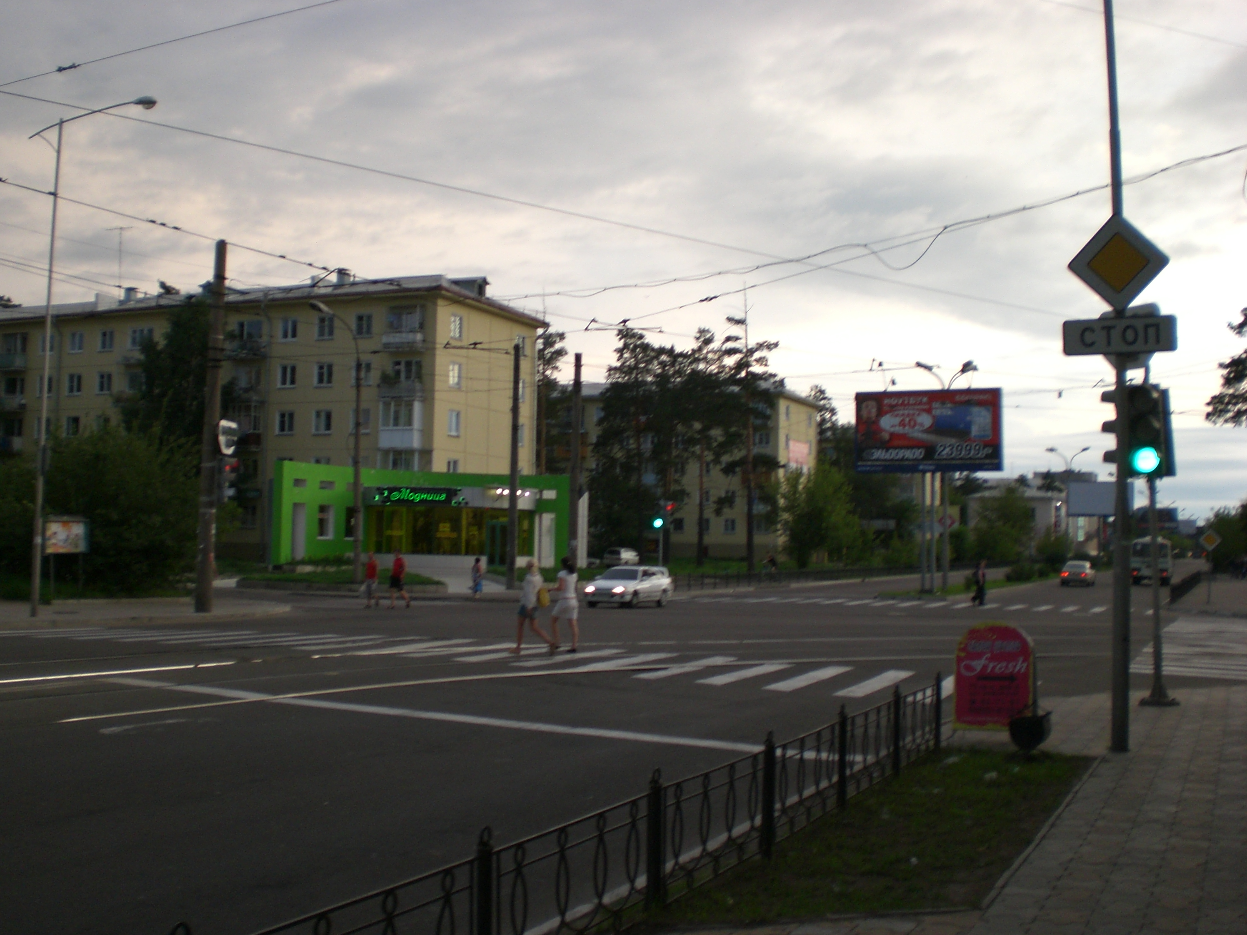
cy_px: 462
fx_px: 1405
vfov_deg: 36.8
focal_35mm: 39
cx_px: 608
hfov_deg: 47.9
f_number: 3.1
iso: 100
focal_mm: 6.3
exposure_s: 1/100
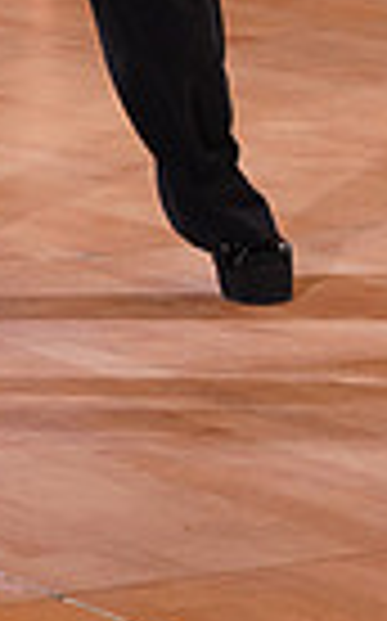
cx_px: -313
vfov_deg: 4.6
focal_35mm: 450
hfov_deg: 2.9
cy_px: -504
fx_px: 7610
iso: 1600
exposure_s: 1/160
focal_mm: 105
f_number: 5.6
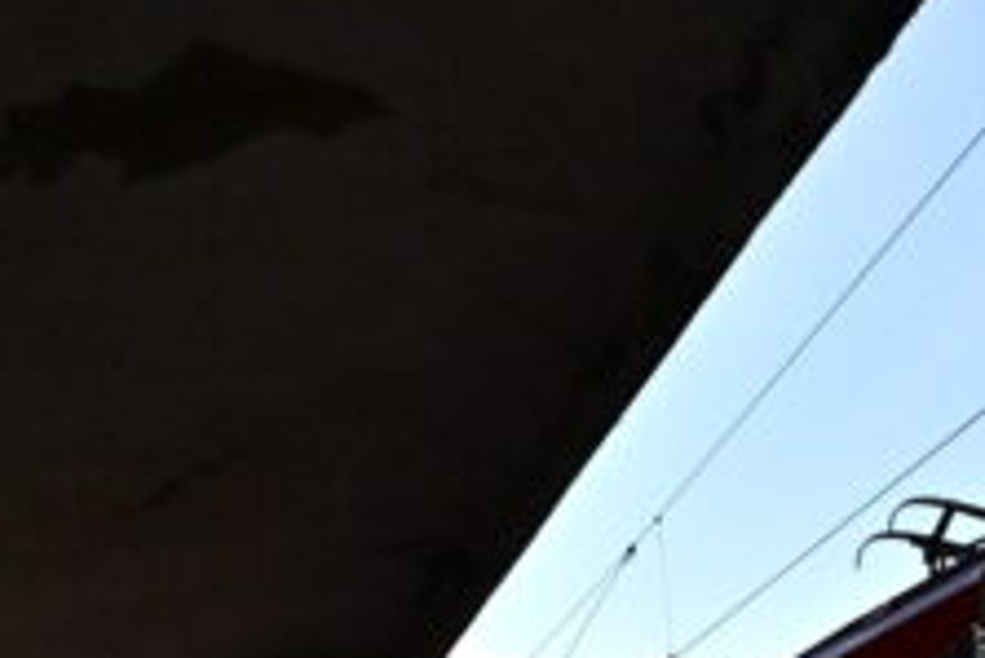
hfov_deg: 30.9
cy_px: 1212
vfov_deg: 18.8
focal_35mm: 54
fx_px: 1478
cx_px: 1193
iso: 1600
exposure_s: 1/320
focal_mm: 14
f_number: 7.1
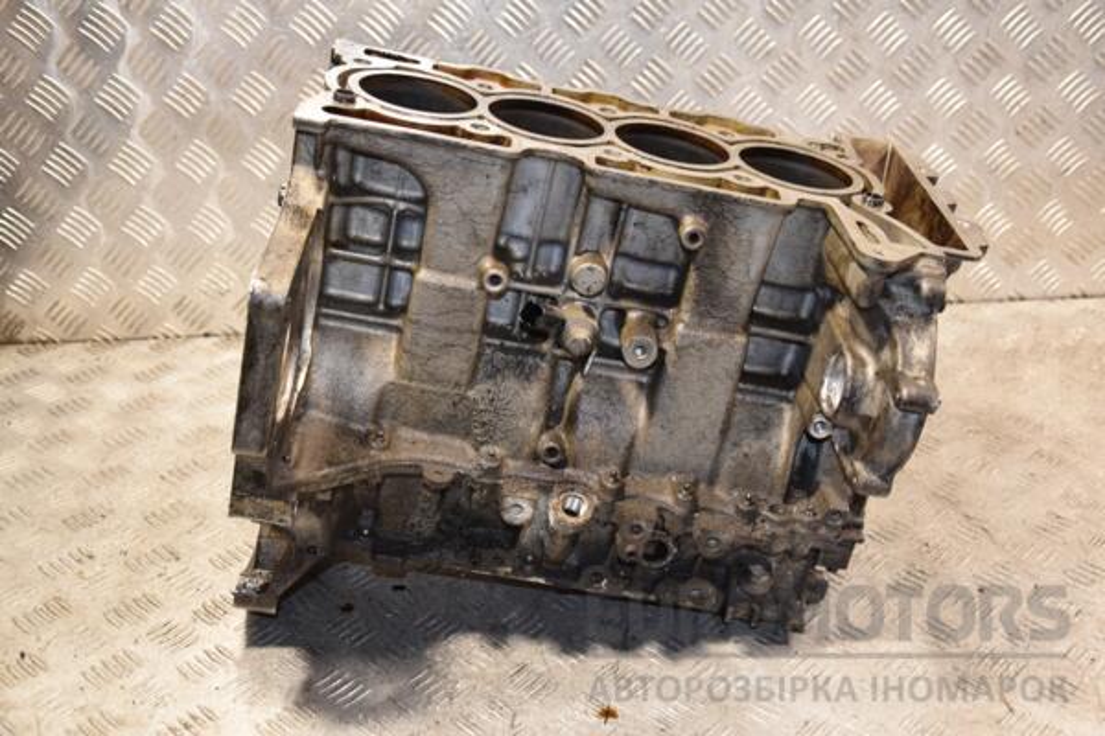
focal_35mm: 45
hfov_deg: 43.6
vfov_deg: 29.9
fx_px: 1381
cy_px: 368
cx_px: 552
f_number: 5
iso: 800
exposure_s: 1/100
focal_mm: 30
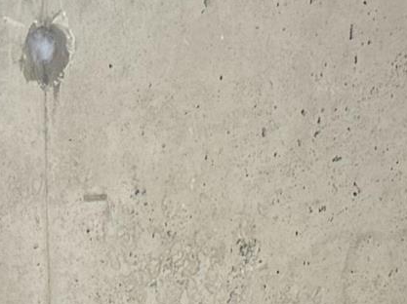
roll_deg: +0.4
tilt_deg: -6.9
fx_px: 2079
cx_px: 381
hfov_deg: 11.1
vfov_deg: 7.7
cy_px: 778
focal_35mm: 177
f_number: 1.78
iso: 125
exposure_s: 1/60
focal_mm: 6.76
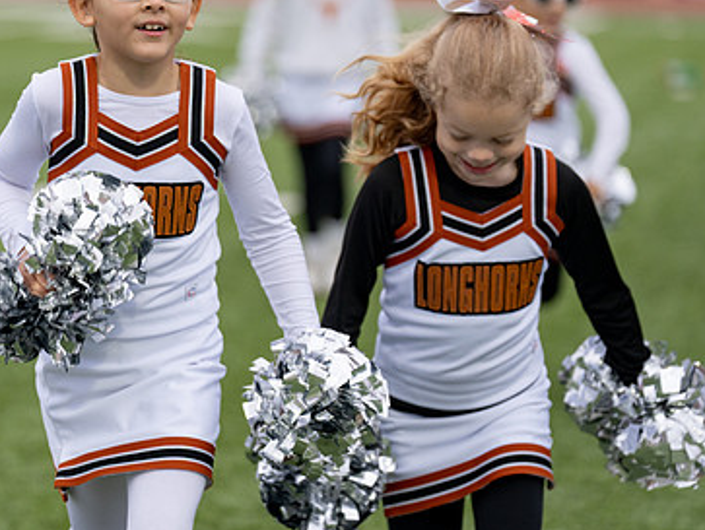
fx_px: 4791
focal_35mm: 235
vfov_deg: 6.3
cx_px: 153
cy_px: 196
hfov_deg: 8.4
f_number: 2.8
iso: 500
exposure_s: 1/1000
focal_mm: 143
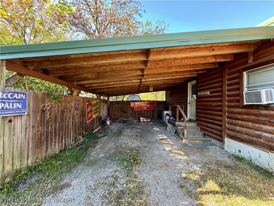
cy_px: 103
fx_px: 111
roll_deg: +1.1
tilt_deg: +1.1
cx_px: 137
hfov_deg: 102.1
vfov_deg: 85.7
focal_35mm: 14
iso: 100
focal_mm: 2.22
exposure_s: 1/99
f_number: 2.2
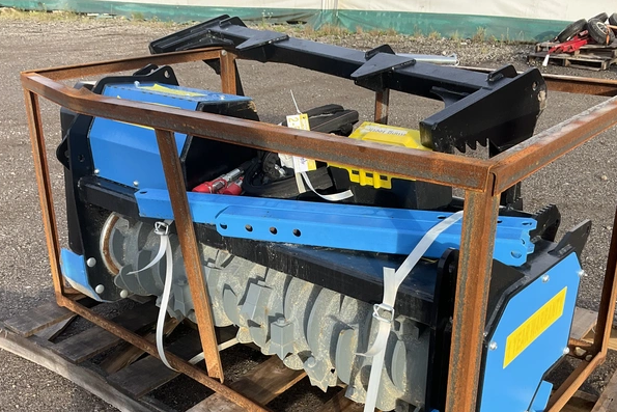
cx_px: 315
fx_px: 651
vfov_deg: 34.6
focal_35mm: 38
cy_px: 287
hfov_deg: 50.7
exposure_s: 1/428
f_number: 1.8
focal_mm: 3
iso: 25
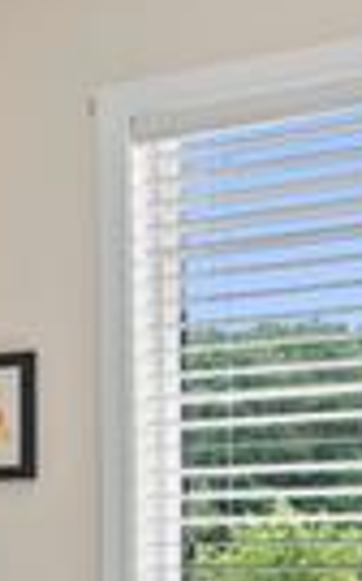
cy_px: 620
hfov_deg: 10.3
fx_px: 1964
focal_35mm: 124
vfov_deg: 16.4
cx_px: -129
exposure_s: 1/125
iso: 6400
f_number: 6.3
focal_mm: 16
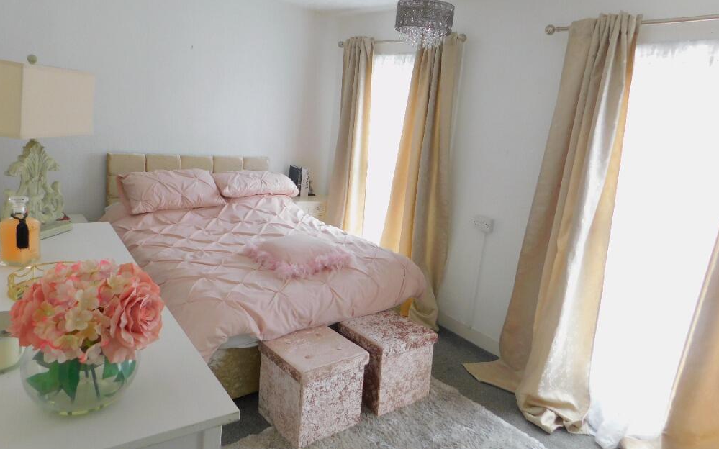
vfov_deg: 49.1
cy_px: 194
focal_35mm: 25
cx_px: 366
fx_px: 490
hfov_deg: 72.6
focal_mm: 4
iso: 125
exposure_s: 1/40
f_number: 3
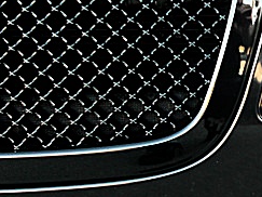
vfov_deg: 15.5
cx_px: 308
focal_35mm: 95
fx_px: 719
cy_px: 63
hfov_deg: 19.5
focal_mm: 6.3
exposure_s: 1/100
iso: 200
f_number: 2.8
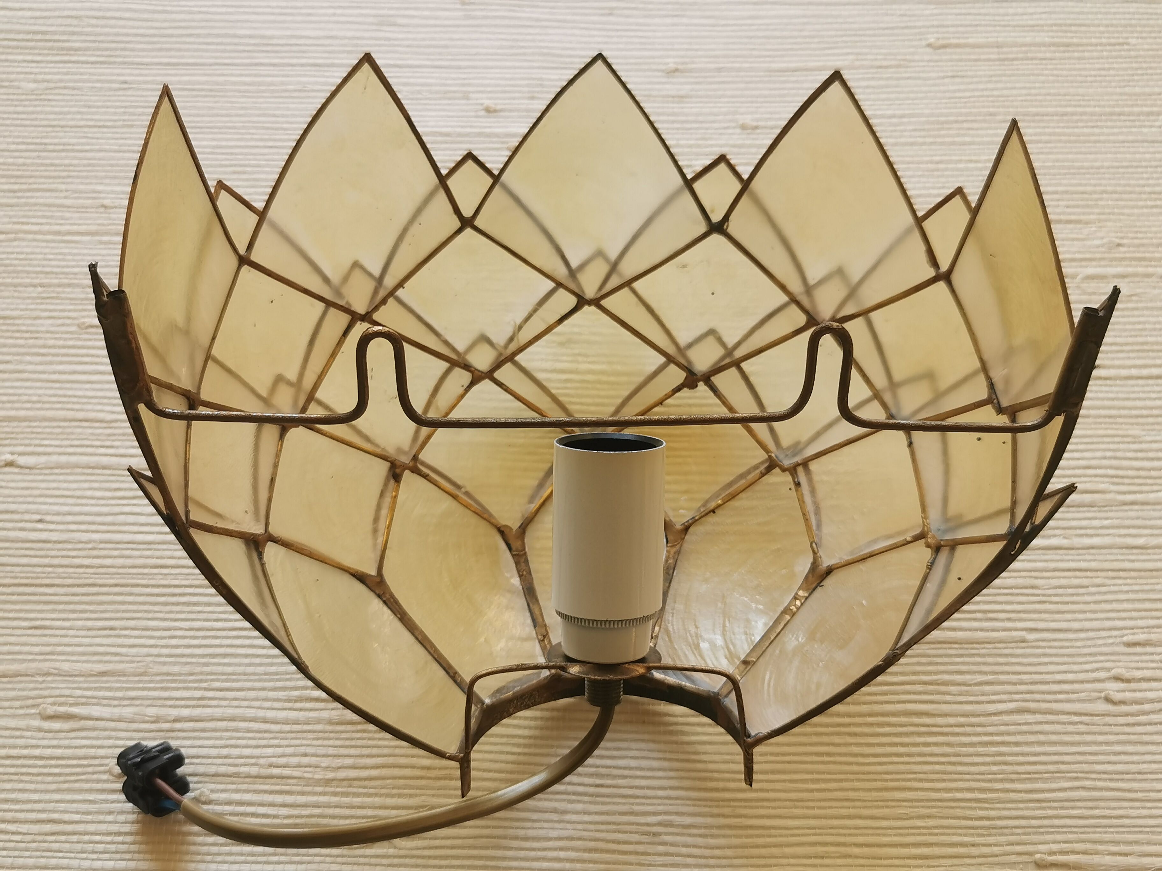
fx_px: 1309
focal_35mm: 39
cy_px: 436
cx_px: 581
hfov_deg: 47.9
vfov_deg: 36.8
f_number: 1.8
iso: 50
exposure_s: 1/152
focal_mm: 5.58
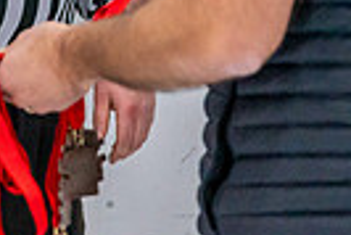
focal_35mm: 419
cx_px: -129
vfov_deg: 3.3
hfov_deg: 4.9
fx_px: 4090
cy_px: -228
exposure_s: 1/1250
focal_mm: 96
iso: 3200
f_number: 2.8
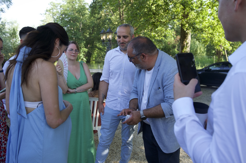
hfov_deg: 57.3
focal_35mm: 33
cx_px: 123
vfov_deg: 39.9
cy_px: 82
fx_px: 225
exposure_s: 1/160
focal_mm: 33
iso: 250
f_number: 5.6
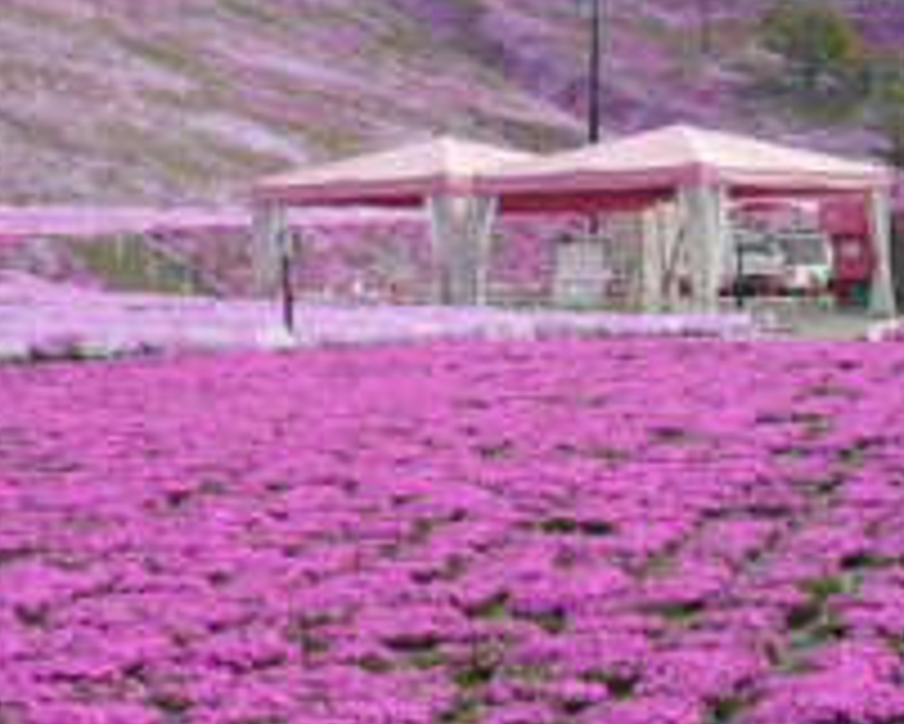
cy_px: 238
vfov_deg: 16.0
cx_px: 630
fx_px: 2570
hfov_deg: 19.9
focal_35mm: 96
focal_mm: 5.5
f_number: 2.8
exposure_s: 1/800
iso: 100
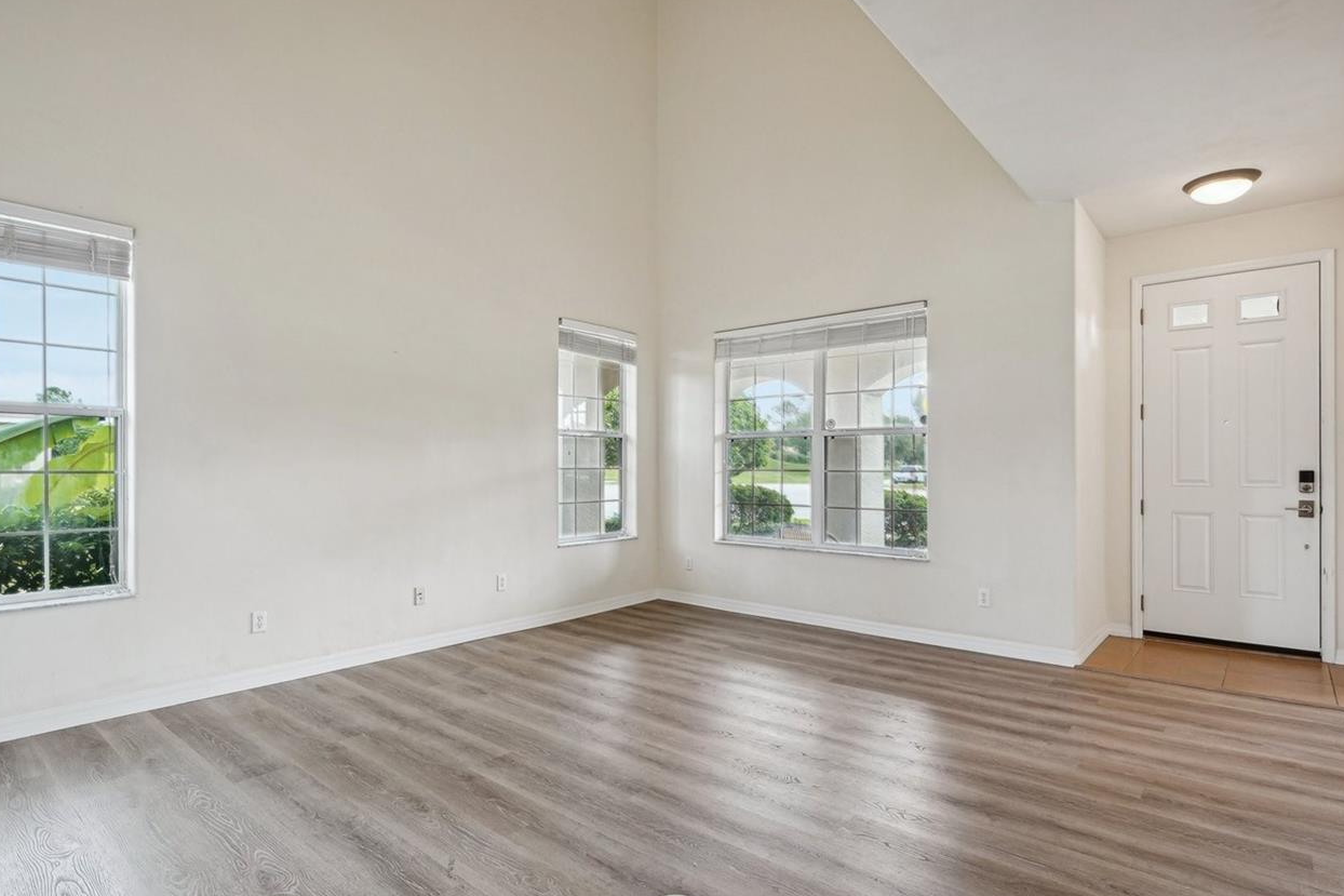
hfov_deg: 90.0
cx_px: 682
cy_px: 443
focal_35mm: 18
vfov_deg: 67.4
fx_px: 672
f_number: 8
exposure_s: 1/25
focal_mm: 14
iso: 400
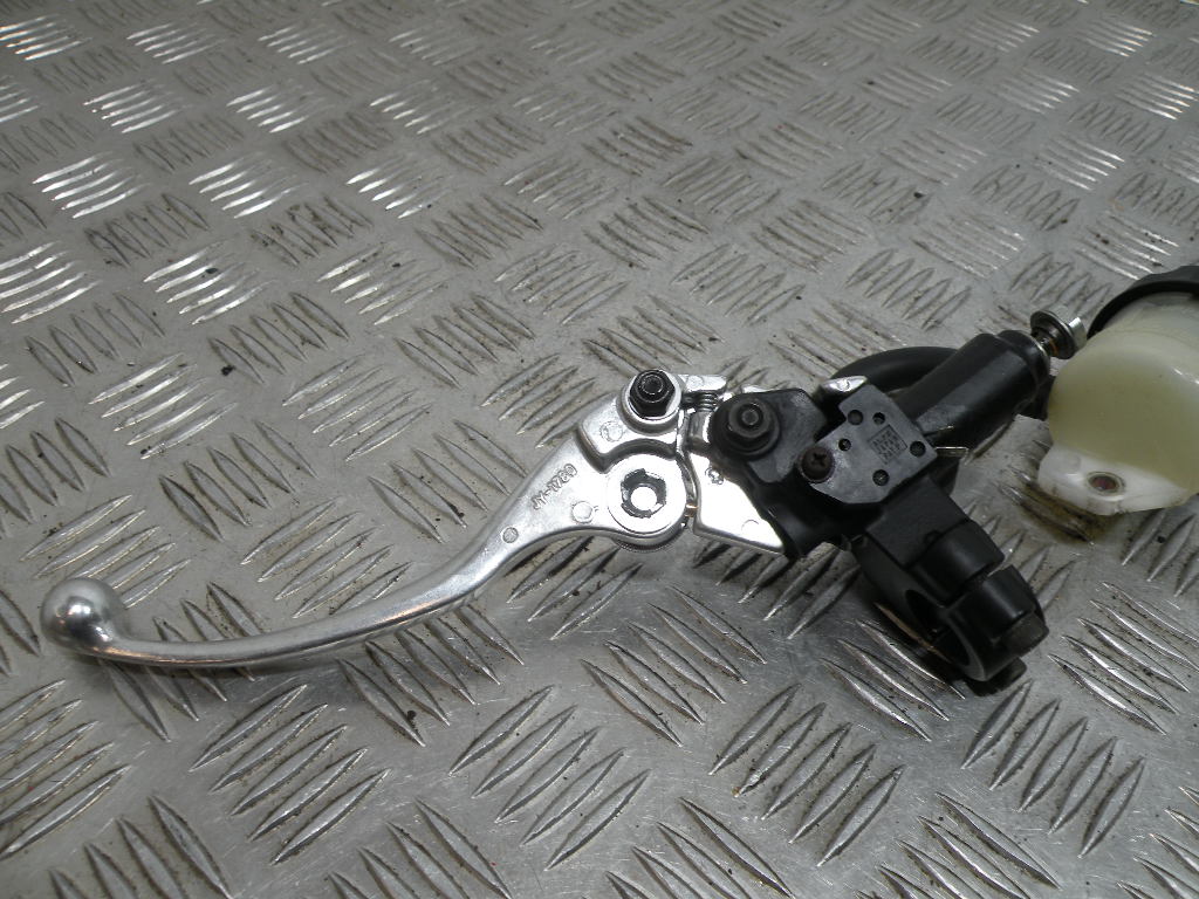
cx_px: 600
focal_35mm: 27
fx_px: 935
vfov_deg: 51.4
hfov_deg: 65.3
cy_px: 450
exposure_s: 1/88.7
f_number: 3.5
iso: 64
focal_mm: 4.7
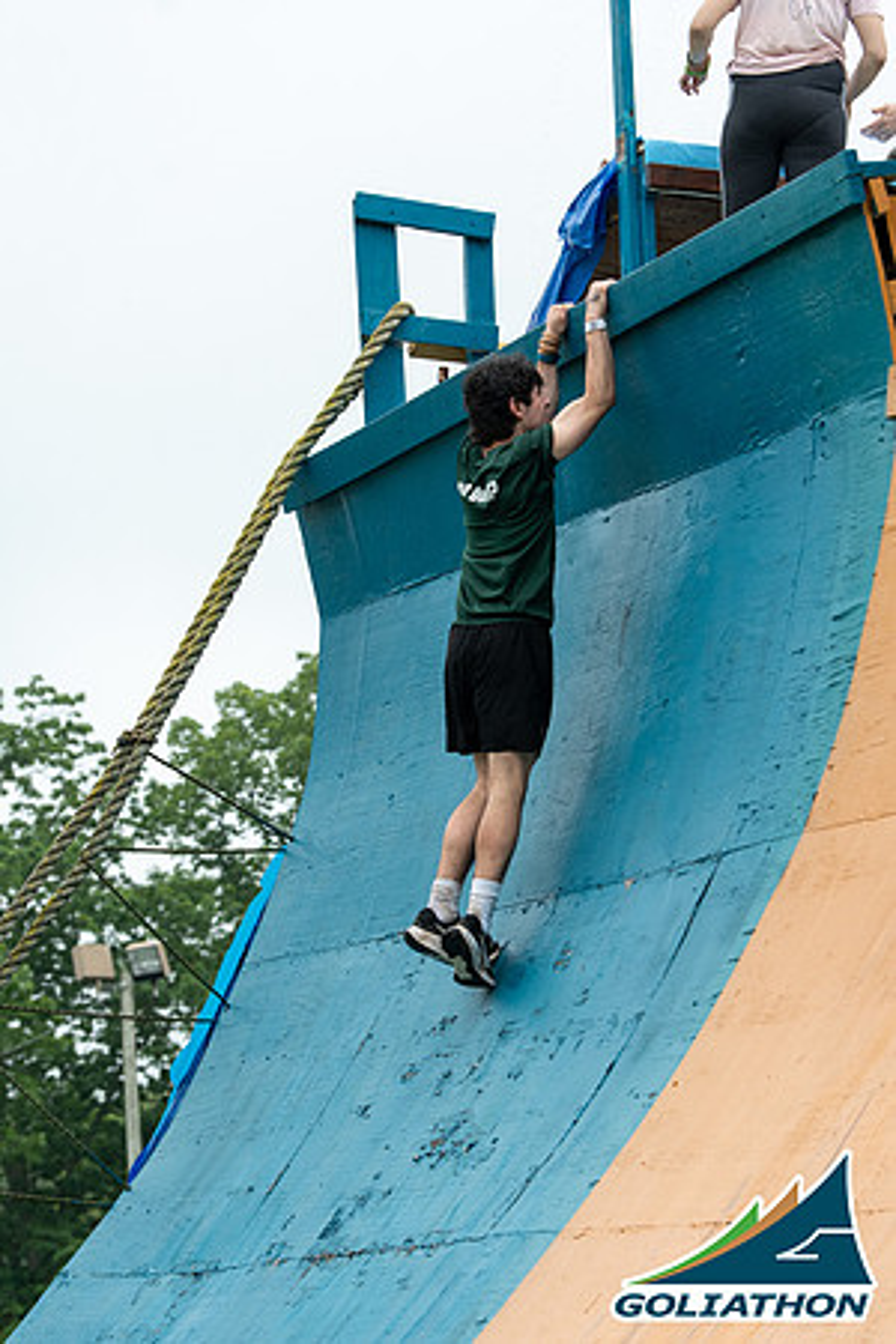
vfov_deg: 6.9
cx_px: 448
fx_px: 11199
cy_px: 672
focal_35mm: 300
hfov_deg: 4.6
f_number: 5.6
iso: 800
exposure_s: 1/1000
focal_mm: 200
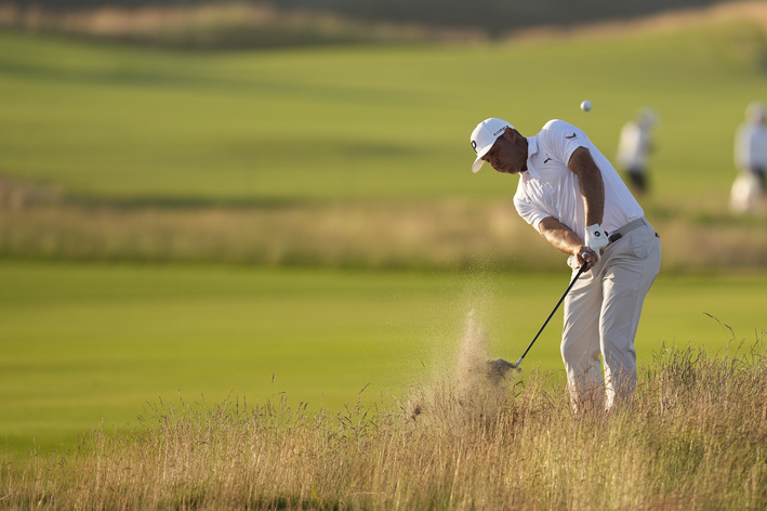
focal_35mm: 578
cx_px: 538
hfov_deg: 3.6
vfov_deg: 2.4
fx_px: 12308
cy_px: 233
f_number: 3.2
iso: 320
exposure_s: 1/2000
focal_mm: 400
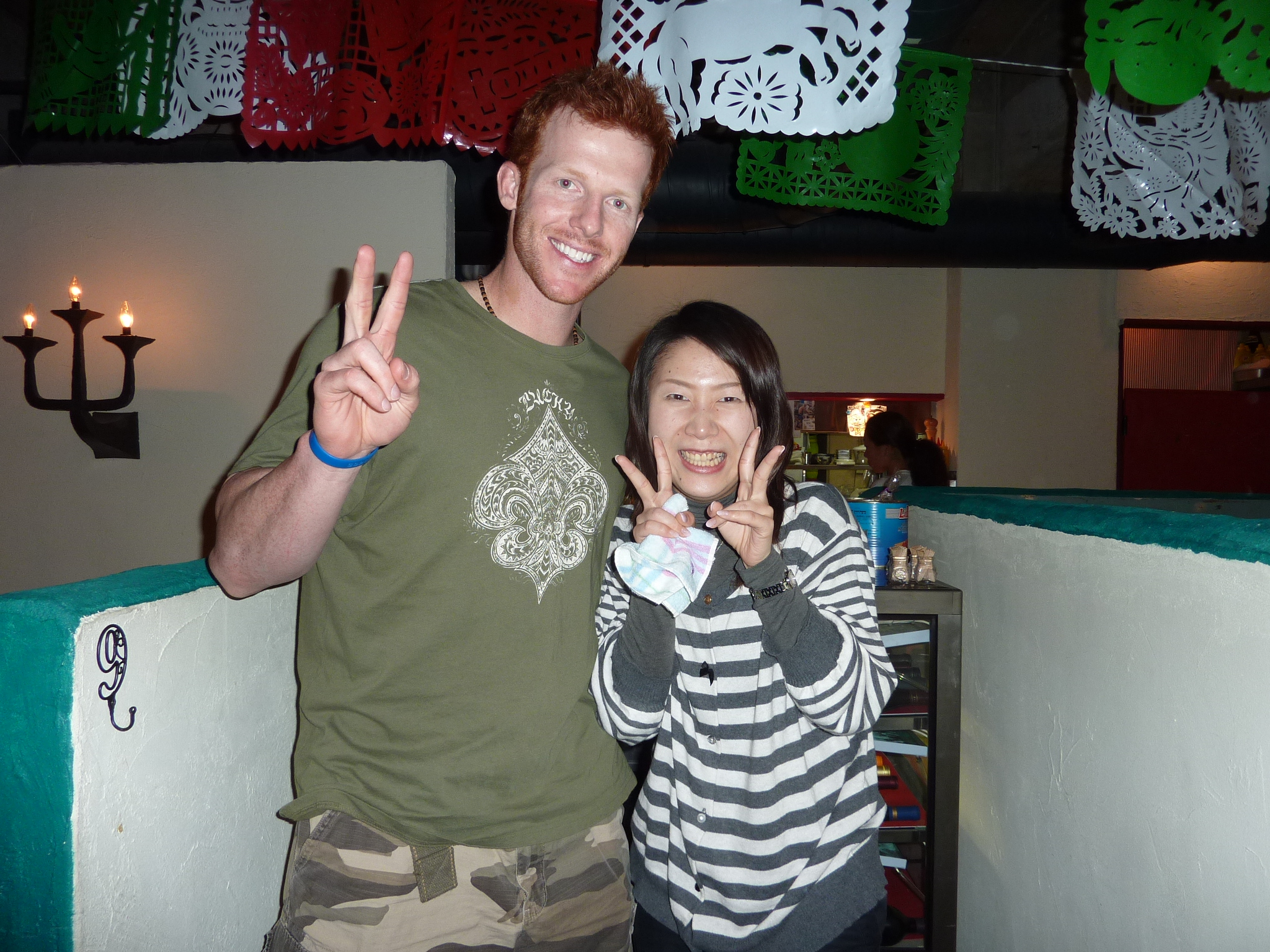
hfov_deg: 69.4
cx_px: 635
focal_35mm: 25
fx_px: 917
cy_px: 476
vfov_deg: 54.9
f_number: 3.3
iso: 125
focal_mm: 4.1
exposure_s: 1/30
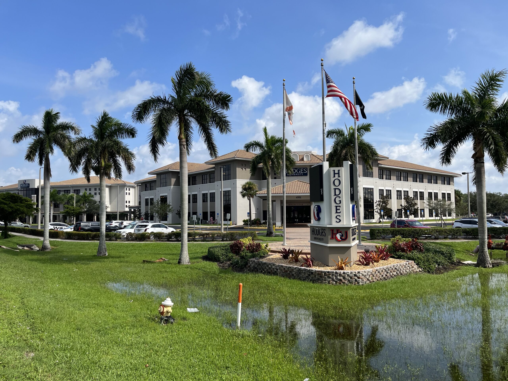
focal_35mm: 26
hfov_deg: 67.3
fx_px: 382
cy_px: 190
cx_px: 254
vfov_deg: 53.1
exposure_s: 1/3413
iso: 50
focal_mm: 5.1
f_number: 1.6
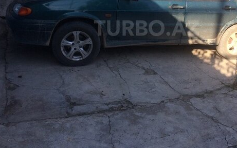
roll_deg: -6.1
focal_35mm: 44
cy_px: 28
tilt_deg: -14.3
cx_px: 147
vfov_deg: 28.5
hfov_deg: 44.9
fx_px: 284
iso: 32
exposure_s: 1/554
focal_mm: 4.15
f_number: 2.2
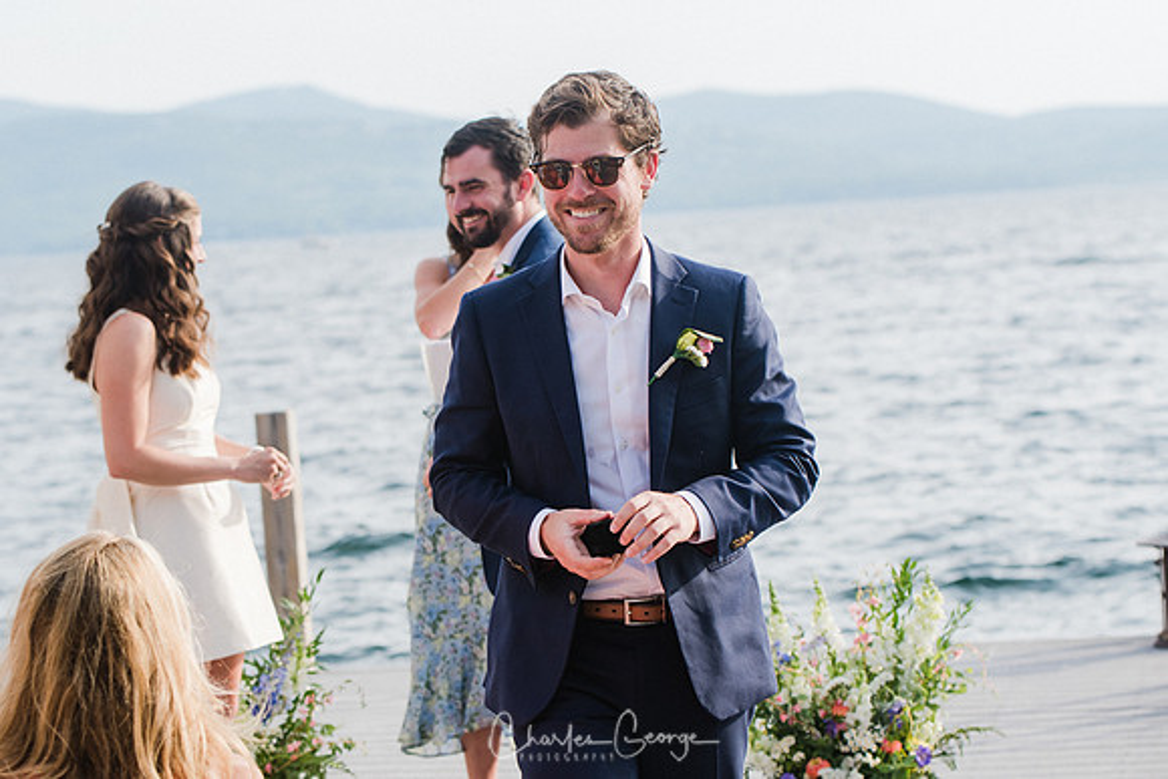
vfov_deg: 13.0
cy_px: 390
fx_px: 3407
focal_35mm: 105
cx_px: 584
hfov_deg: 19.5
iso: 200
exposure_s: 1/800
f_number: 4
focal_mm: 70
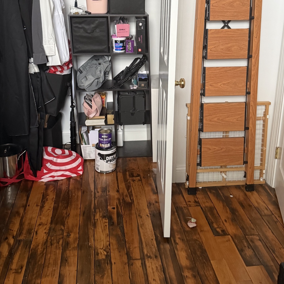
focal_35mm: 39
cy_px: 76
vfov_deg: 41.7
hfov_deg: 42.8
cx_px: 139
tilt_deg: -14.6
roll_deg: -1.1
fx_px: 362
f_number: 1.78
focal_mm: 6.76
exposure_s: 1/60
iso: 400
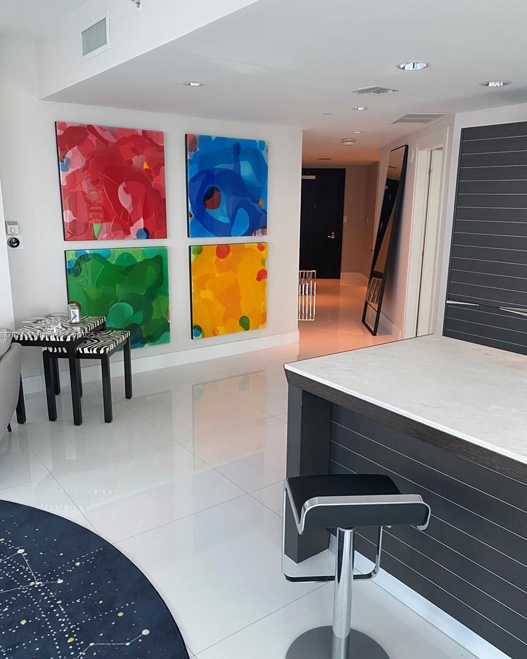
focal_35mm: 28
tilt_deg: -13.7
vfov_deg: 62.2
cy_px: 336
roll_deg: +0.5
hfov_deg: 51.5
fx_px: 546
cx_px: 257
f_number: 1.8
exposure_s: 1/60
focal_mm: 4.25
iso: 200
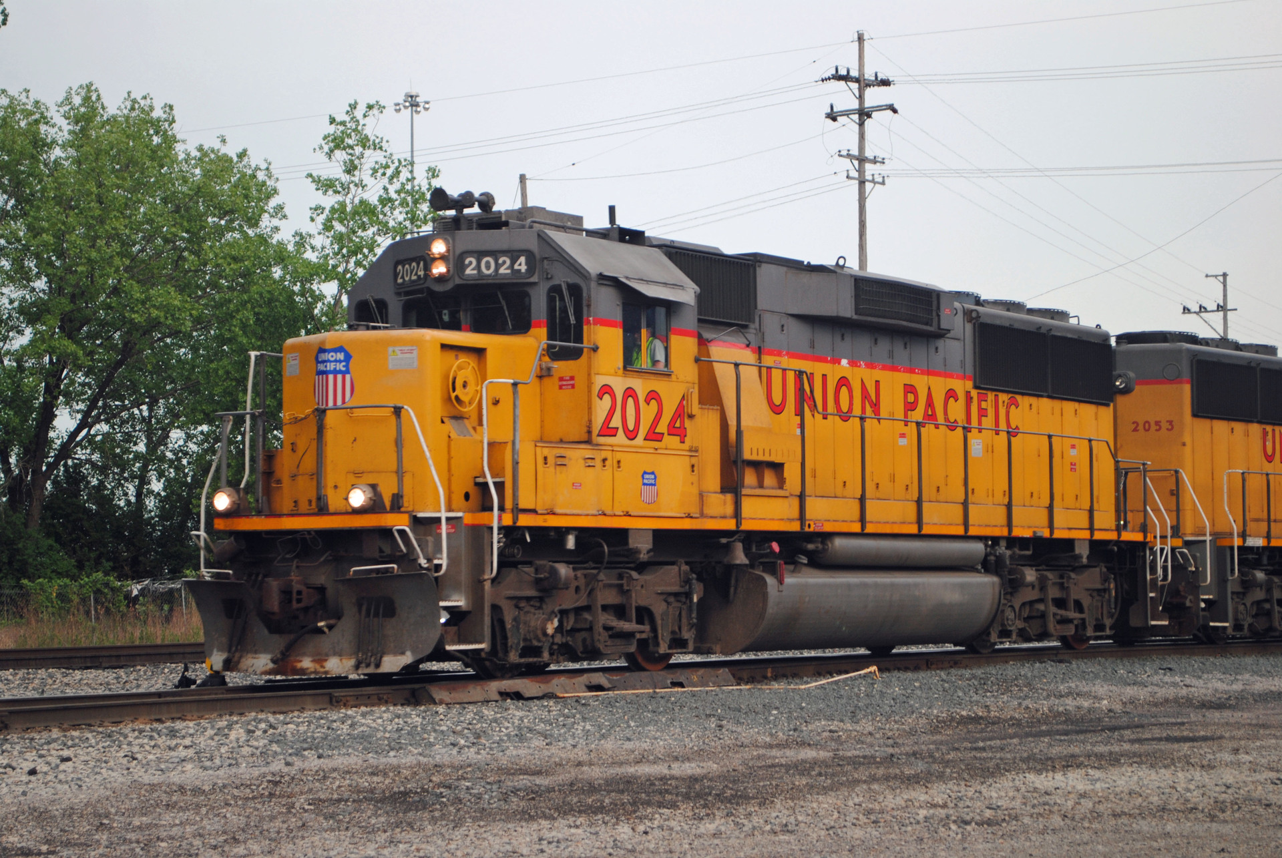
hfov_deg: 24.6
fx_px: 2941
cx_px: 641
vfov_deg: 16.6
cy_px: 429
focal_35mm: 82
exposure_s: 1/80
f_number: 5.6
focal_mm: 55
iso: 200
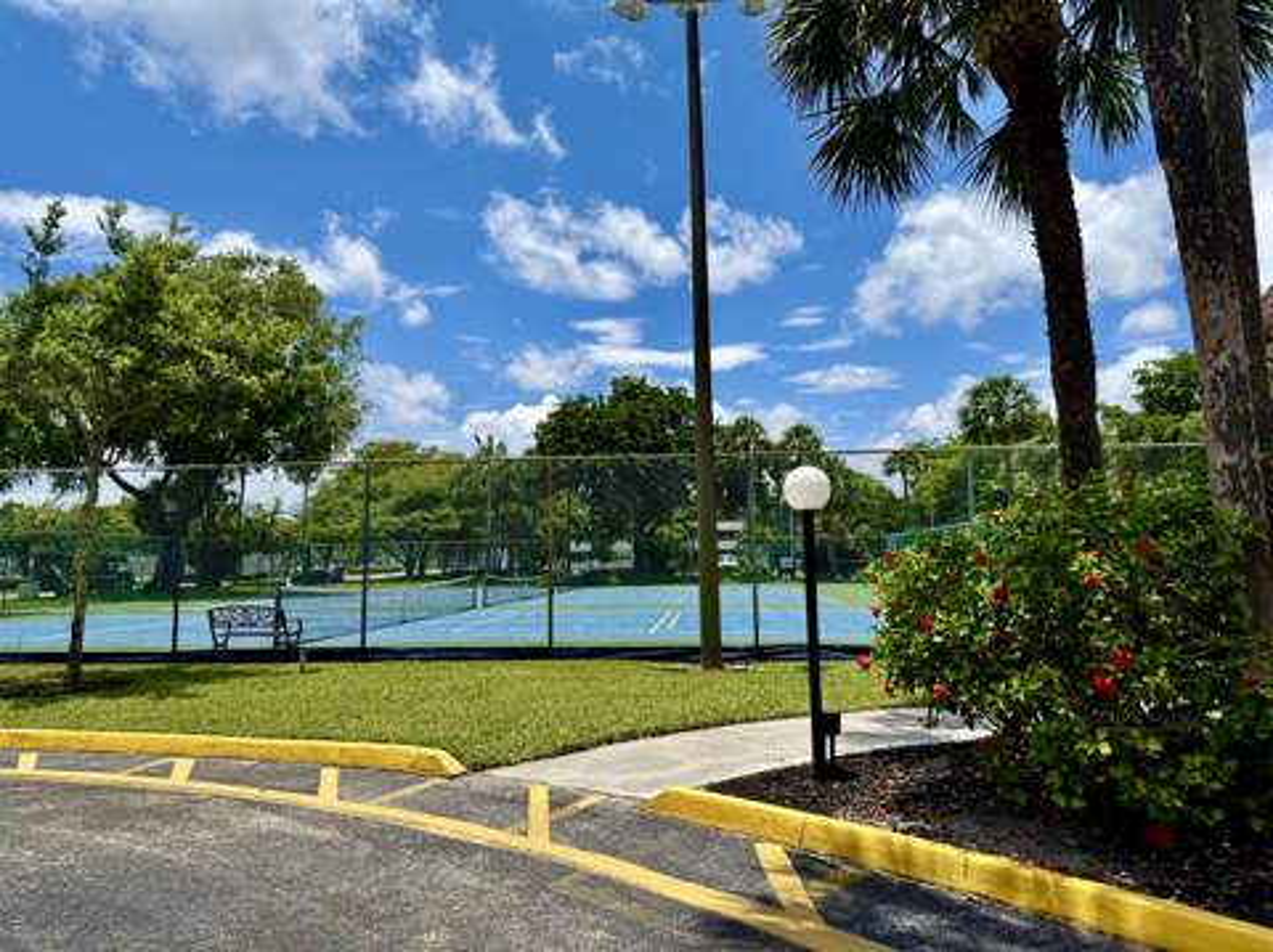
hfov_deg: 71.7
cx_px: 636
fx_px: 882
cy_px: 476
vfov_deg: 56.7
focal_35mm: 24
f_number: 1.78
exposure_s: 1/7937
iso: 80
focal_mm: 6.76
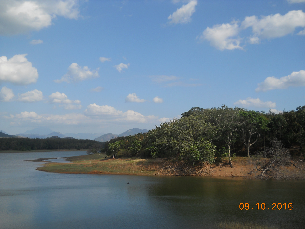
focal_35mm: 41
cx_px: 152
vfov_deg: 35.1
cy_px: 114
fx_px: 361
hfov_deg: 45.8
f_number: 5.5
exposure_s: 1/400
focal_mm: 6.72
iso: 80
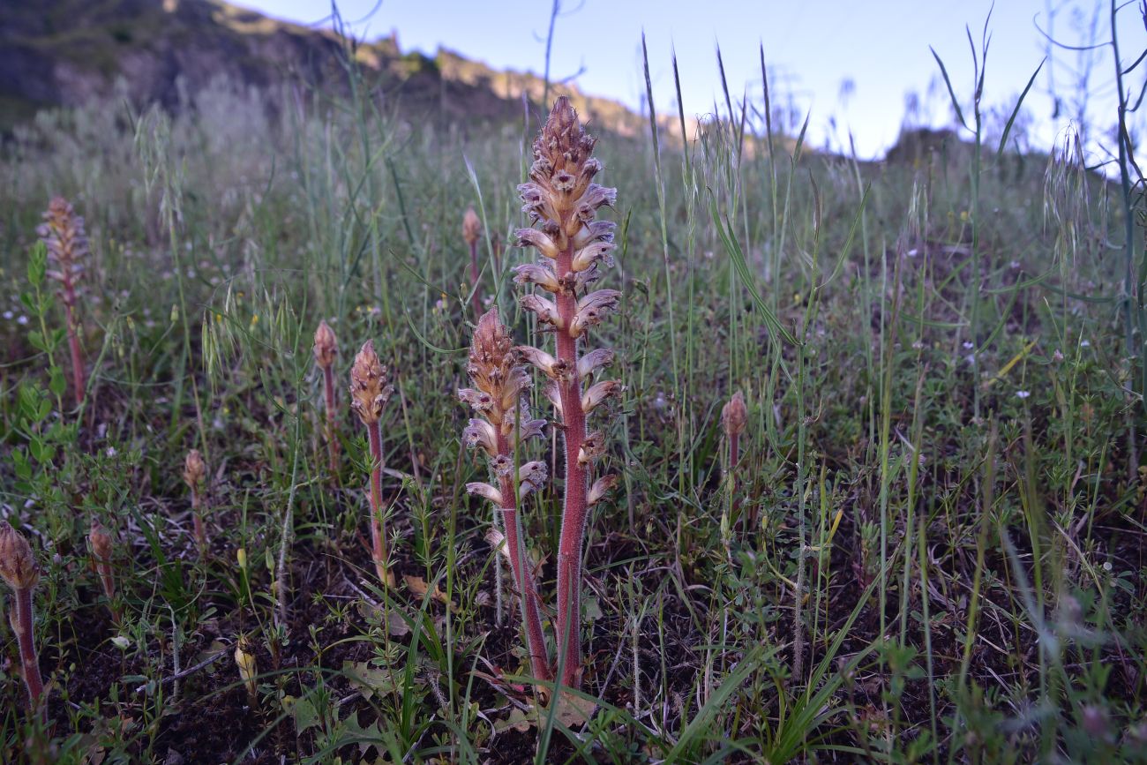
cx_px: 574
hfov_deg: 39.6
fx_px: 1593
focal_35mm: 50
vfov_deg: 27.0
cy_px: 382
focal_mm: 50
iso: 400
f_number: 9
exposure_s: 1/125
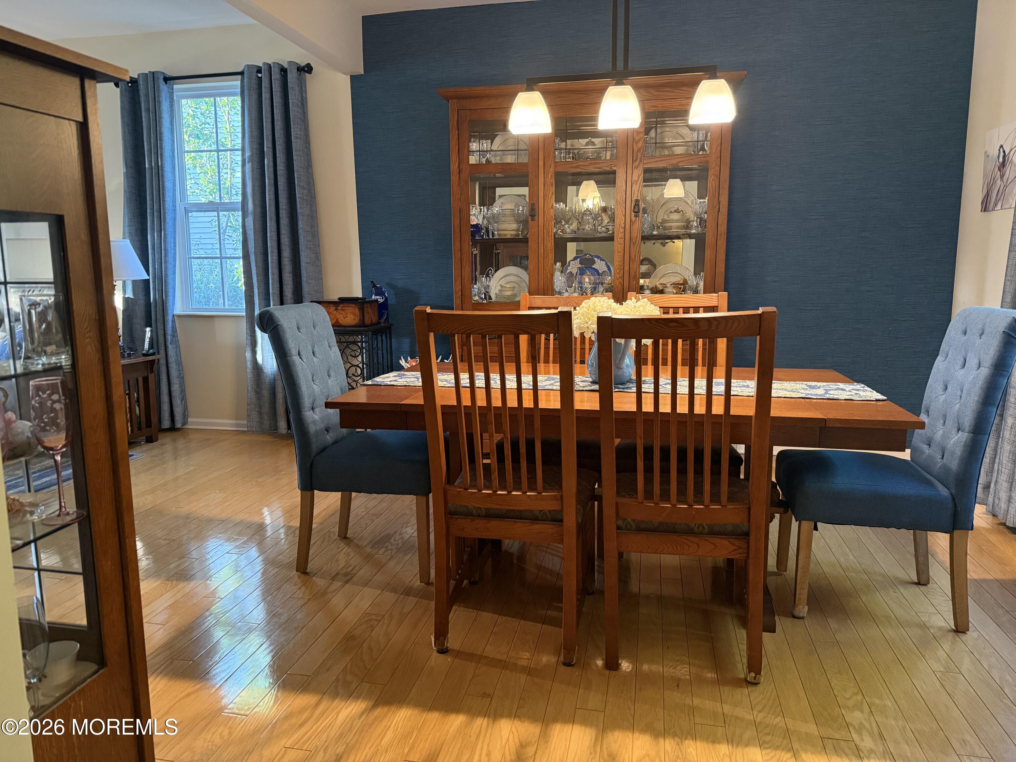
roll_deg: +0.9
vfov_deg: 56.8
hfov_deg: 71.6
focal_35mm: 24
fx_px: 704
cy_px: 381
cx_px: 508
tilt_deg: -7.2
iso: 640
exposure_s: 1/60
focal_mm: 6.76
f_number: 1.78
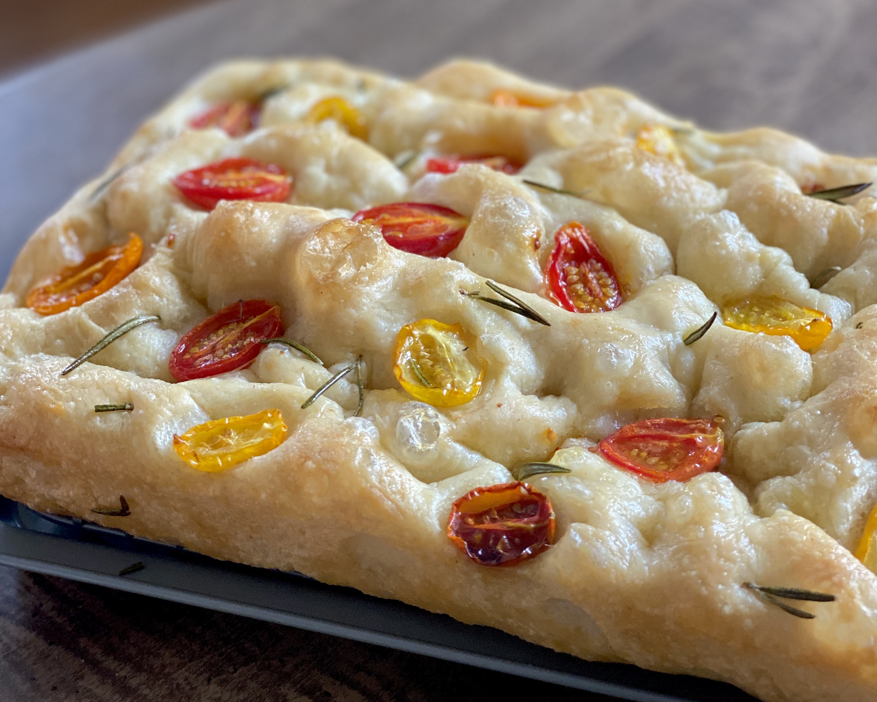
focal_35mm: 68
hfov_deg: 27.9
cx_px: 437
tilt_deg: -34.9
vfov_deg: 22.1
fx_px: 1765
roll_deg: +4.3
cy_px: 127
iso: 160
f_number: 2
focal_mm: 6
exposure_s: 1/60
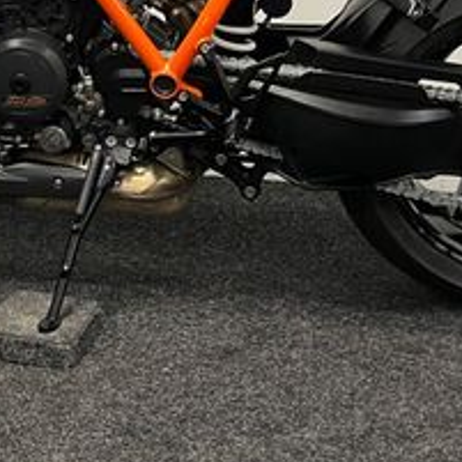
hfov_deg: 23.6
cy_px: -18
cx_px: 156
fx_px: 1102
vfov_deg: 22.6
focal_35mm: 73
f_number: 1.6
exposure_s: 1/50
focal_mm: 5.1
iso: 125
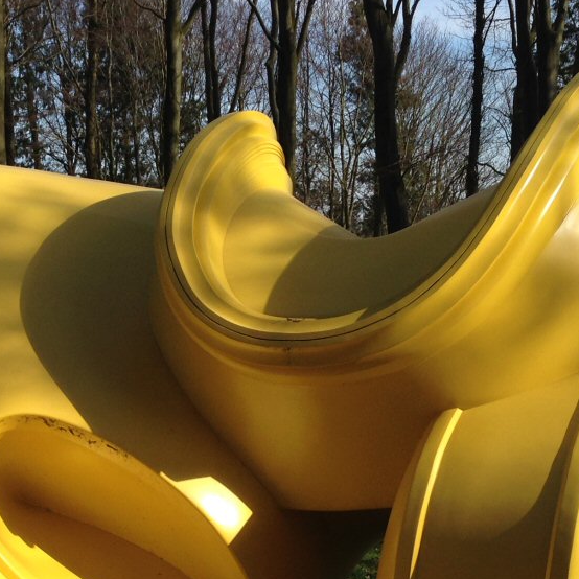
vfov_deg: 21.6
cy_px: 477
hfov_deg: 21.8
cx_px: 191
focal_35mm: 79
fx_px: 1495
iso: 50
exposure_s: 1/1205
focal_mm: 4.12
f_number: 2.4
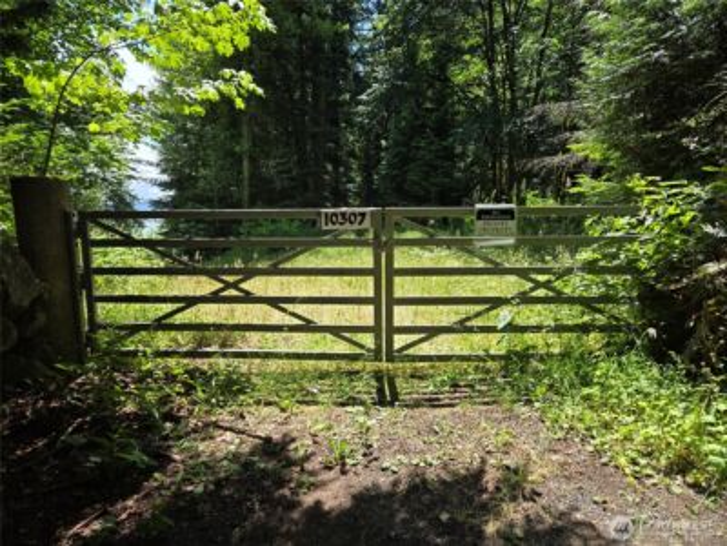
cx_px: 364
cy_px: 273
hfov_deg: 73.9
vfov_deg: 58.9
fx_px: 483
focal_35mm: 23
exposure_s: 1/609
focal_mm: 5.4
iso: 25
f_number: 1.8
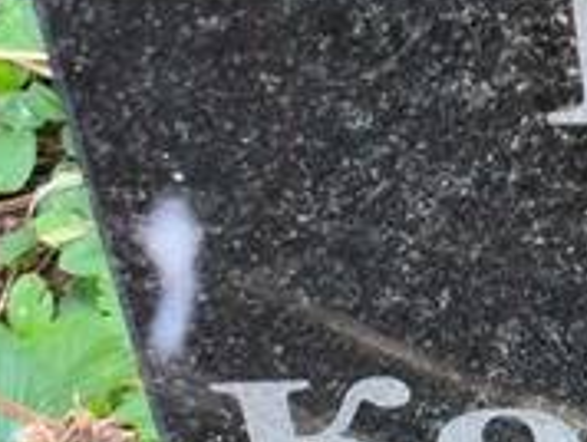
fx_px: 3804
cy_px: 310
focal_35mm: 224
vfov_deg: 6.6
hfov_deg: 8.3
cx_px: 1301
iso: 64
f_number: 1.7
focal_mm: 4.71
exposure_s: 1/100
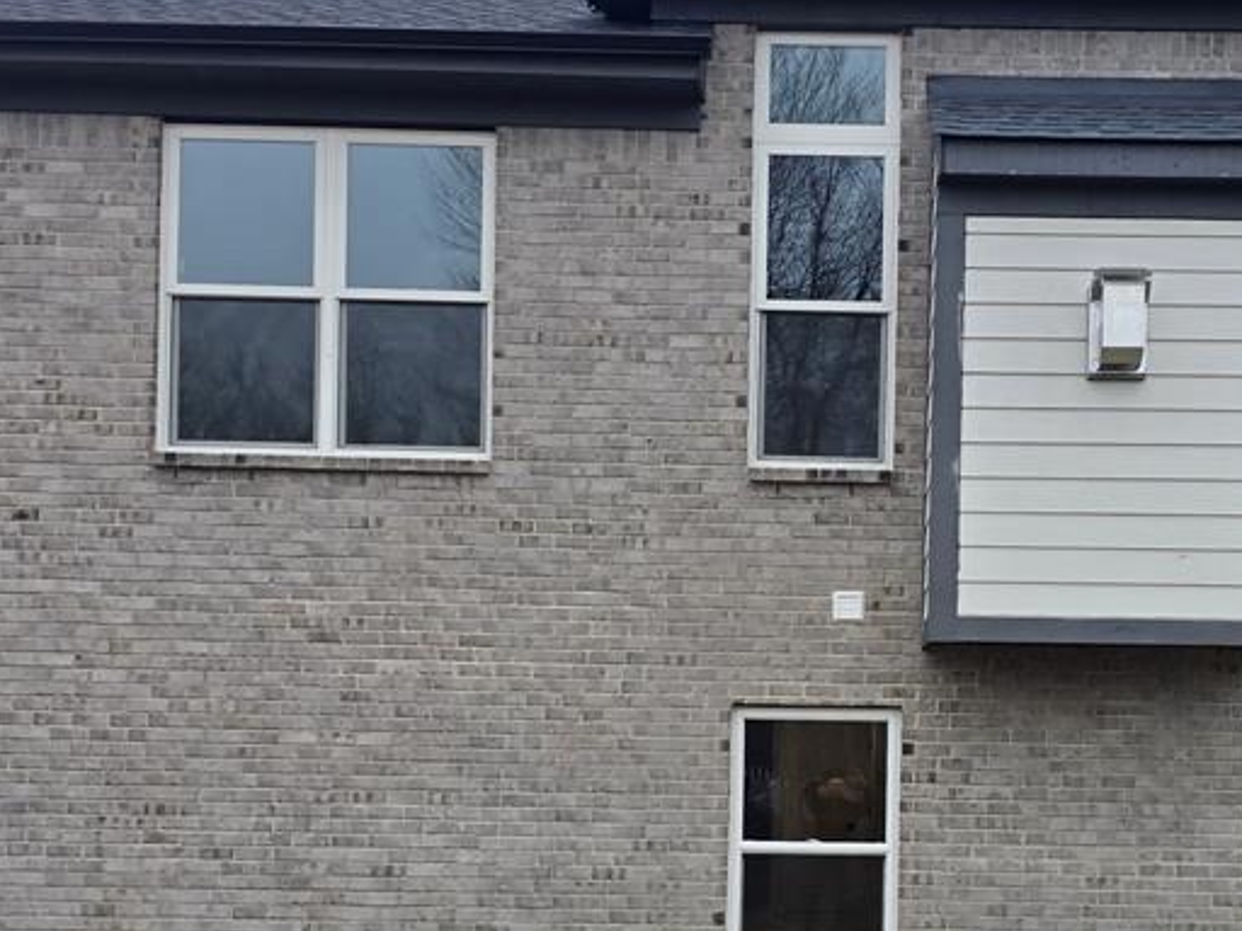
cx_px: 883
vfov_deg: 31.0
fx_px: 1650
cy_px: 691
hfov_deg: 40.4
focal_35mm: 46
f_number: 1.7
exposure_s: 1/180
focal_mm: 6.3
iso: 20
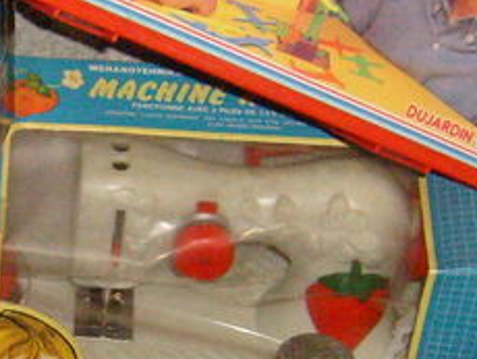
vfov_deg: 9.7
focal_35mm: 152
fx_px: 2097
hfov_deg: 12.6
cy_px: 357
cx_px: -114
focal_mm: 5.8
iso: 400
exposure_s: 1/45
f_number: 2.8
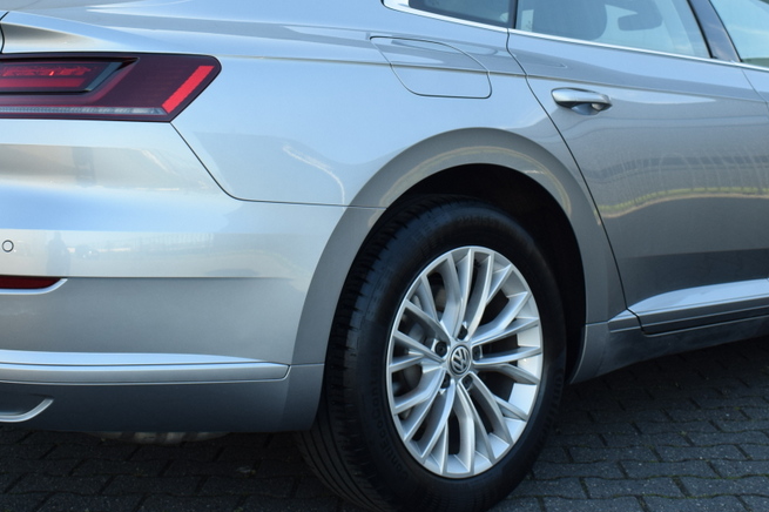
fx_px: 1174
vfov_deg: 24.2
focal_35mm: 55
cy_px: 94
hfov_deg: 36.3
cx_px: 376
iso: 400
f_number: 7.1
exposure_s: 1/200
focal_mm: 20
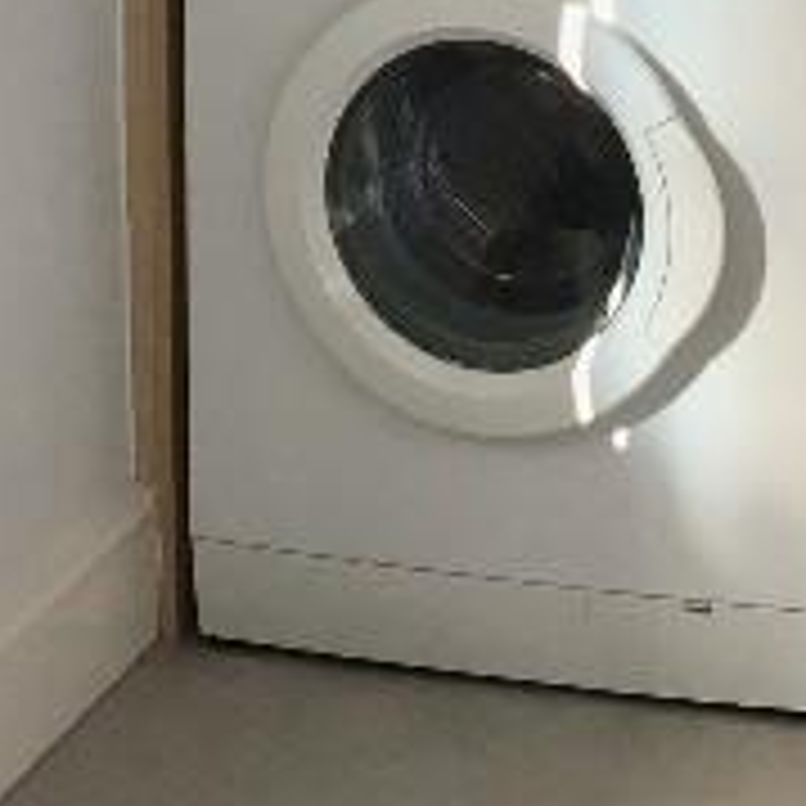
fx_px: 3872
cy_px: -563
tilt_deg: -6.7
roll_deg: +0.3
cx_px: 630
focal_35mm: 147
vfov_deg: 11.2
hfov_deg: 11.8
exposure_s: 1/33
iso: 25
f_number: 2.2
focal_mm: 4.15
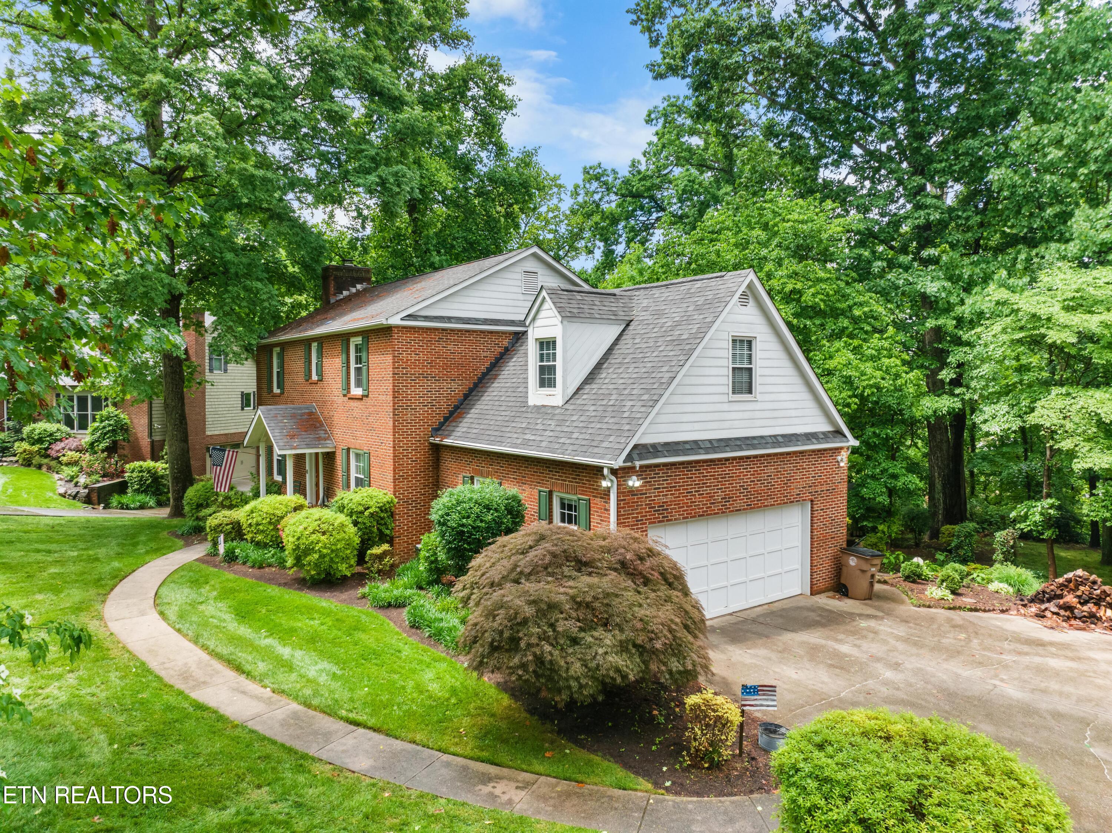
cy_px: 416
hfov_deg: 71.6
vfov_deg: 56.8
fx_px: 770
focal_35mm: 24
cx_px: 556
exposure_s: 1/160
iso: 400
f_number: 2.8
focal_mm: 12.29
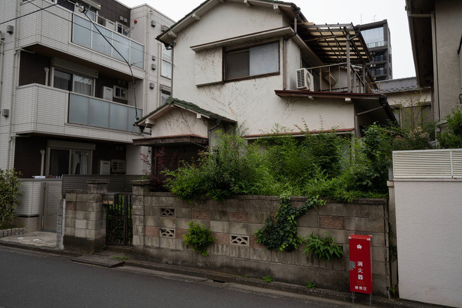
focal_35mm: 26
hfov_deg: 69.3
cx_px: 247
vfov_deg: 49.5
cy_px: 145
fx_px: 334
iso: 400
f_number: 10
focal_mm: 24
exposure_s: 1/160
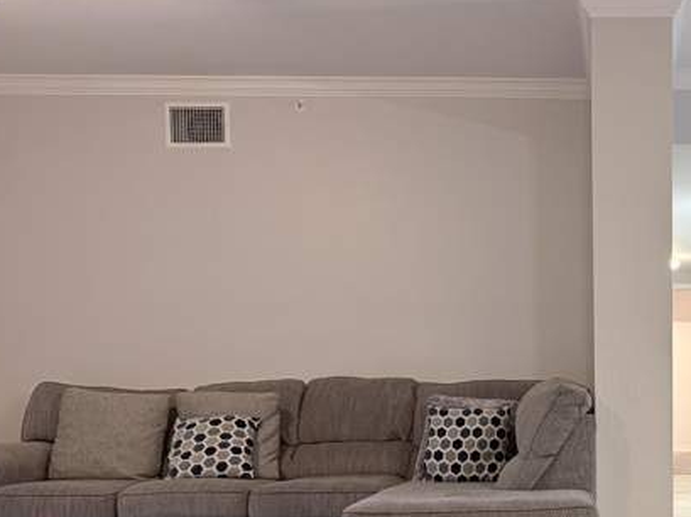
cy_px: 444
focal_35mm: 47
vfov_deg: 29.8
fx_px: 937
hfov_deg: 37.2
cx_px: 654
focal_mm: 6.76
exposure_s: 1/60
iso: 320
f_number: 1.78
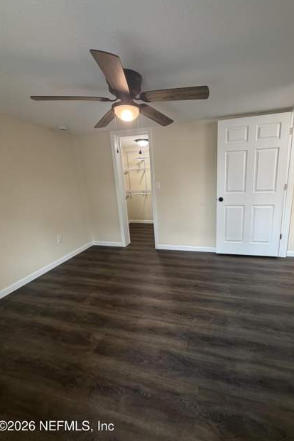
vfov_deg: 100.4
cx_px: 167
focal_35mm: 15
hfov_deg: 76.9
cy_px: 219
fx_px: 184
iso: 200
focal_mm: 2.22
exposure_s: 1/60
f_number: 2.2
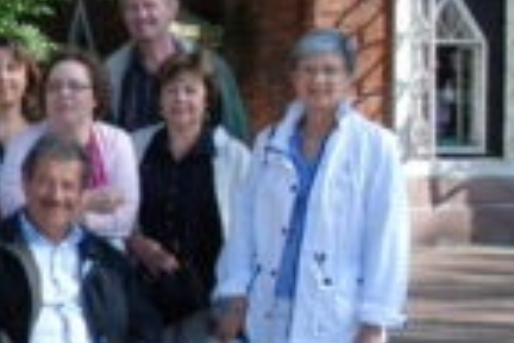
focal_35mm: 94
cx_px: -311
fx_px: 1342
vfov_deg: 14.5
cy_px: 134
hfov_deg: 18.5
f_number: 6.3
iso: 100
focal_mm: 18
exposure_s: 1/160
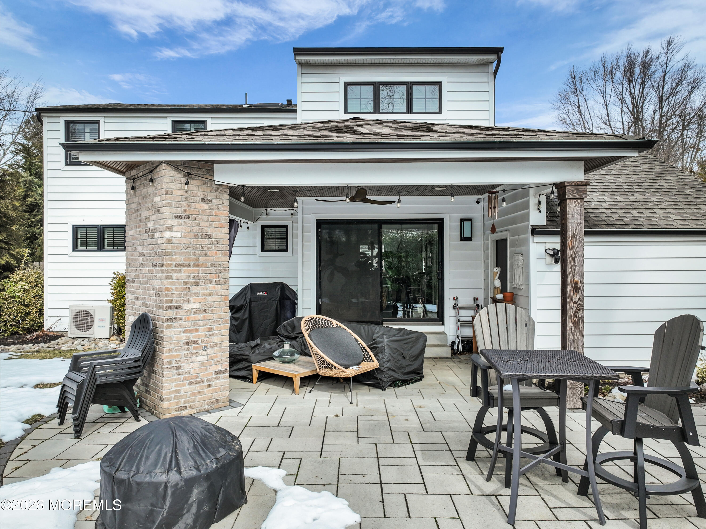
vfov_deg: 56.8
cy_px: 264
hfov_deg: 71.6
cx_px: 353
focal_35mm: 24
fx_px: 489
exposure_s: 1/640
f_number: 2.8
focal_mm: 12.29
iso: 180
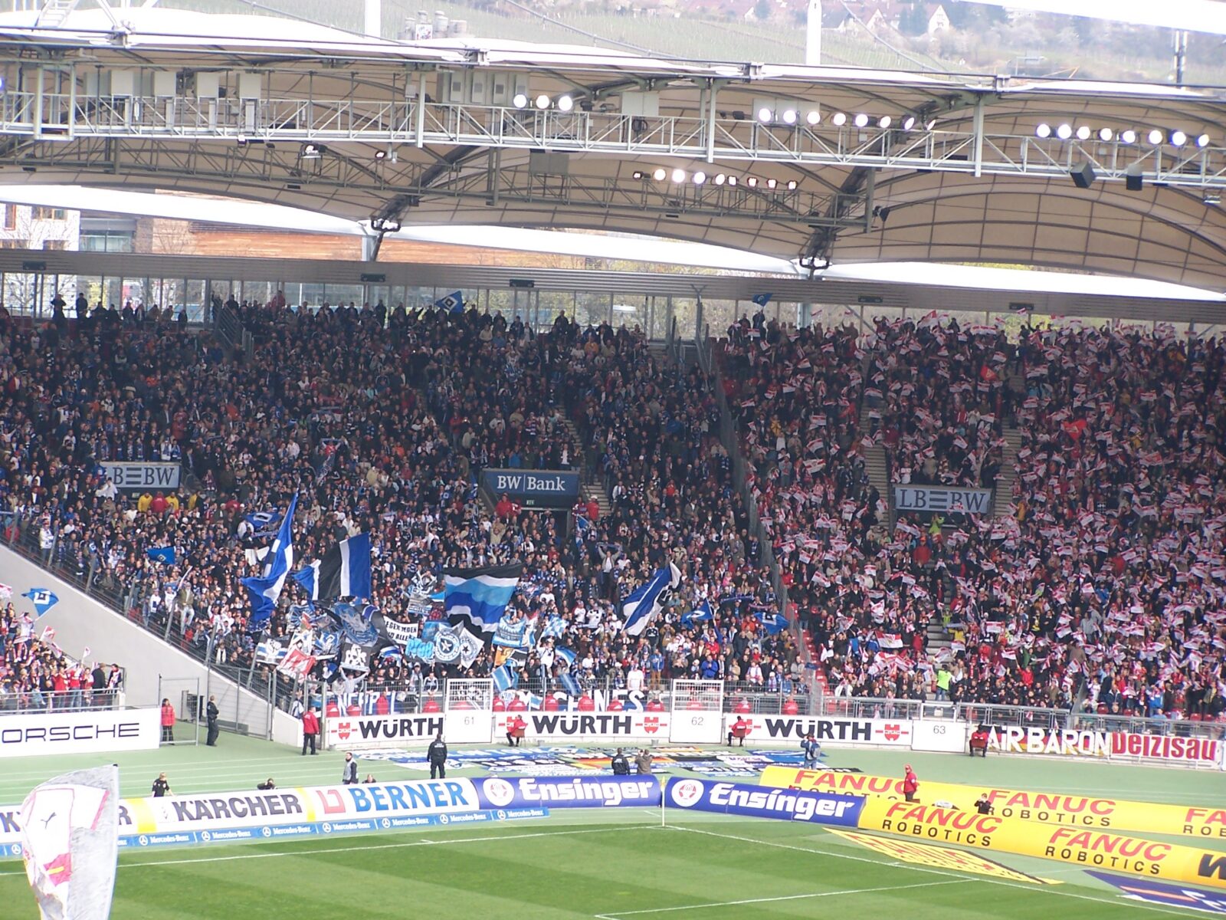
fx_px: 4923
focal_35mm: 139
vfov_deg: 10.7
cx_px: 613
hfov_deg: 14.2
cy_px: 460
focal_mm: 23.1
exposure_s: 1/350
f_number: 3.2
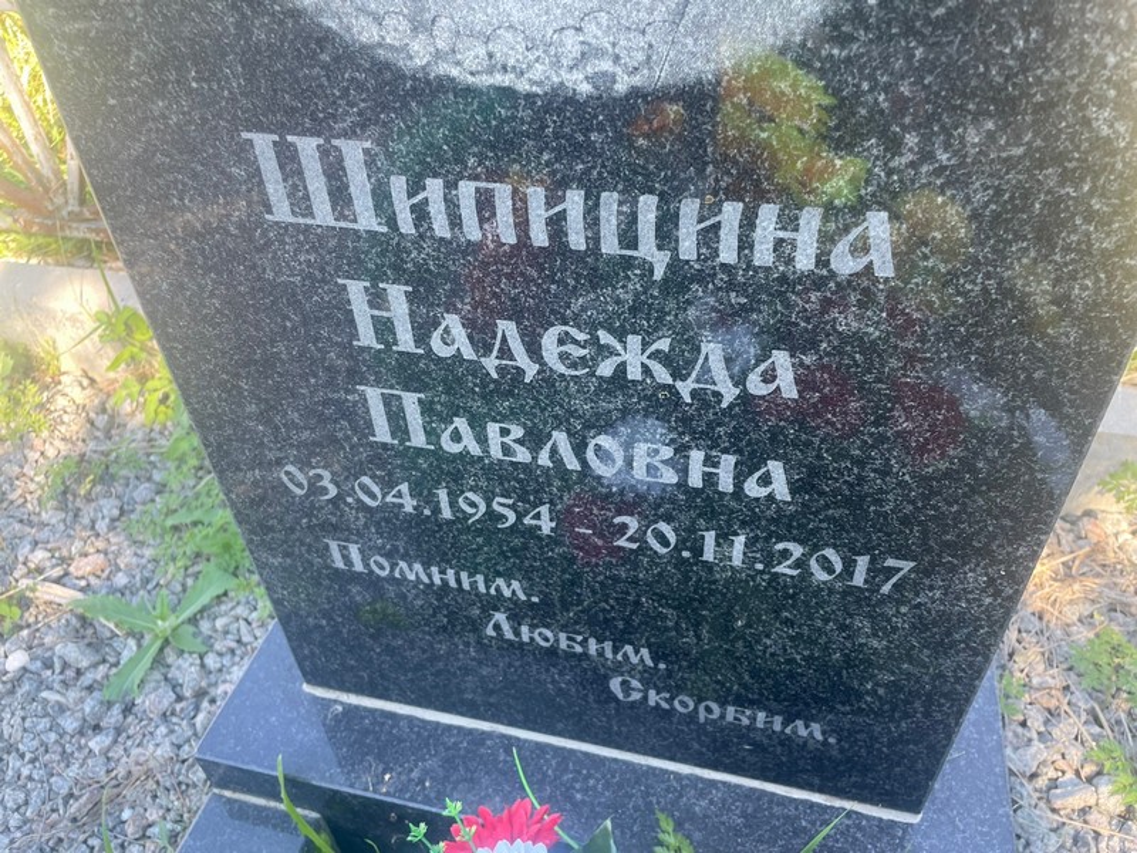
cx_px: 568
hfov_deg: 67.3
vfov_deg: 53.1
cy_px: 426
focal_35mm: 26
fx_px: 854
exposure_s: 1/121
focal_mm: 4.2
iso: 64
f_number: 1.6
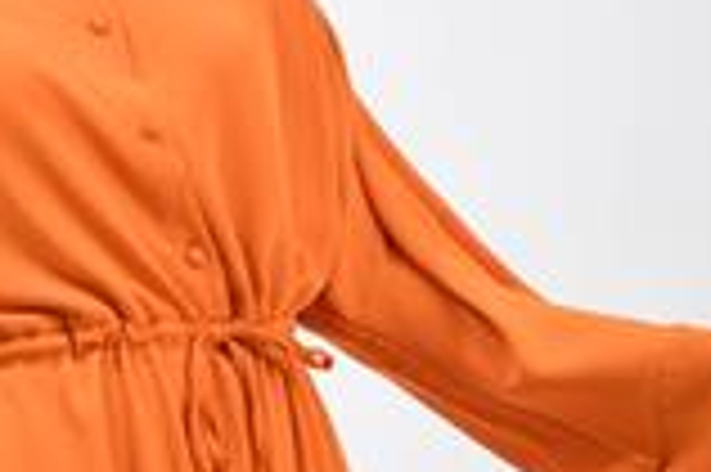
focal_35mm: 200
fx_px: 3946
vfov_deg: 6.8
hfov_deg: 10.2
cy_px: 346
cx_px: 86
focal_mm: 70
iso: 100
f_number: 9
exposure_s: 1/160
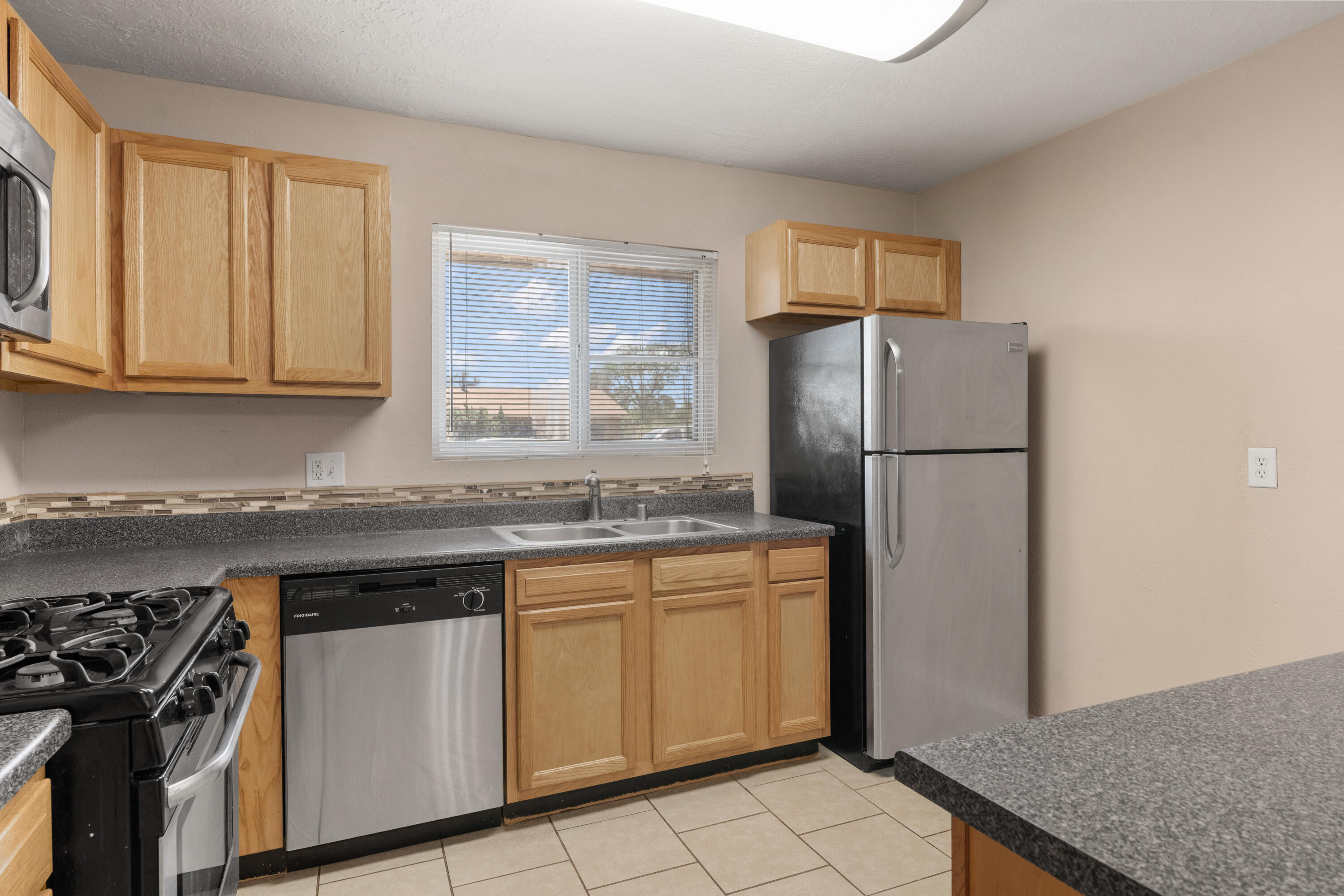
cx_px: 672
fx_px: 747
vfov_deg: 61.9
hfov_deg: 84.0
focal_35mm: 20
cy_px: 448
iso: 320
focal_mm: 20
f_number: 9
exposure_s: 1/2.5
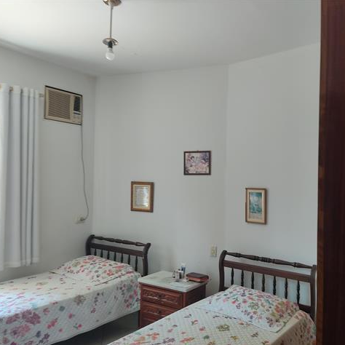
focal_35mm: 31
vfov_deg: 52.5
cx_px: 211
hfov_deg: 52.1
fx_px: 350
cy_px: 173
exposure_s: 1/40
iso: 116
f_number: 1.79
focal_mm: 4.74
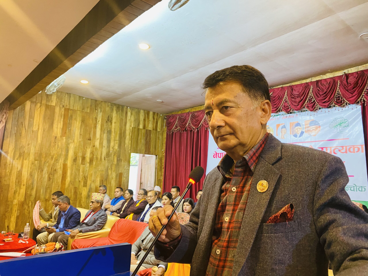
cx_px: 184
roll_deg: -3.4
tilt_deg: +9.9
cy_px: 138
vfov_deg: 53.1
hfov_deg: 67.3
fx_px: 276
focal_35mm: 26
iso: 250
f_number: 1.8
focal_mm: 4.25
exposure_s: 1/50
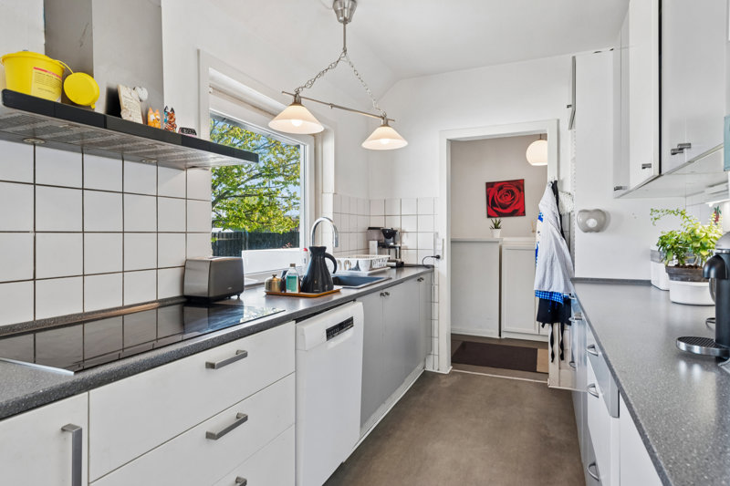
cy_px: 243
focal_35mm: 21
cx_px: 365
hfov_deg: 81.2
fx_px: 426
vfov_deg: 59.5
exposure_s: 1/10
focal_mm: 21
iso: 200
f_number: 10
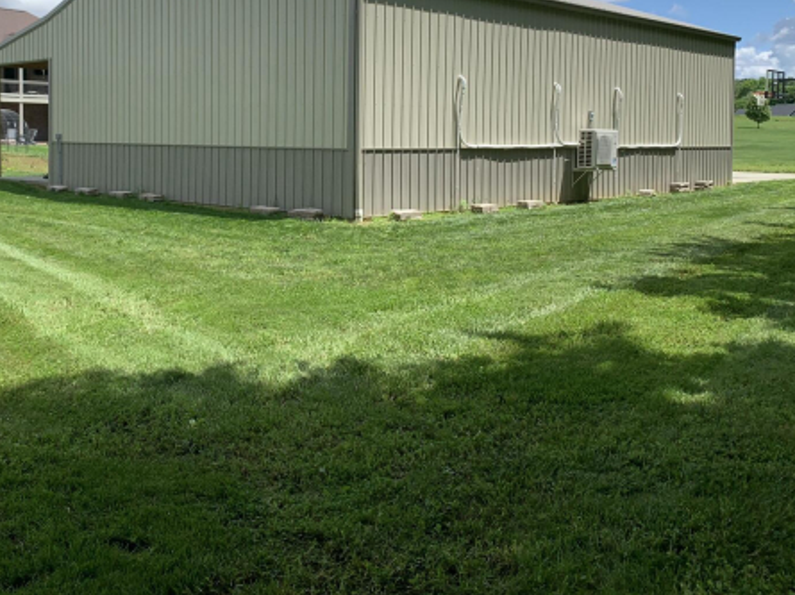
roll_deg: -1.8
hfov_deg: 47.6
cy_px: 168
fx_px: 895
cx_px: 314
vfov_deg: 36.1
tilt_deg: +1.3
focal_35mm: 39
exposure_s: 1/2481
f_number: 1.8
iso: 25
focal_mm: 4.25
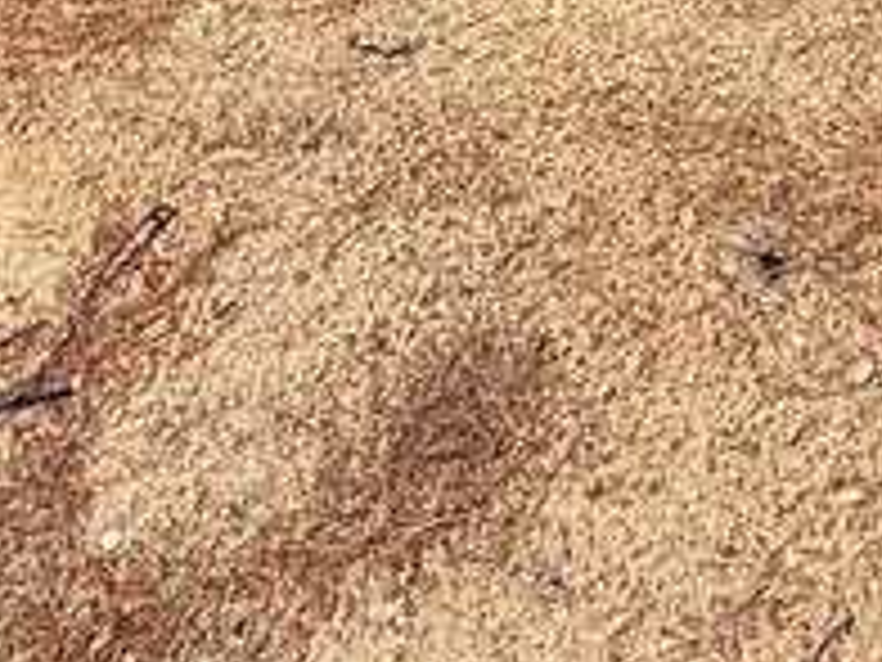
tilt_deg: -15.6
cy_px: -973
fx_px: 1860
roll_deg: +0.7
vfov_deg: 13.7
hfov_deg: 26.4
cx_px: 644
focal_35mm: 73
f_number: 2.2
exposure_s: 1/2611
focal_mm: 2.22
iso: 50
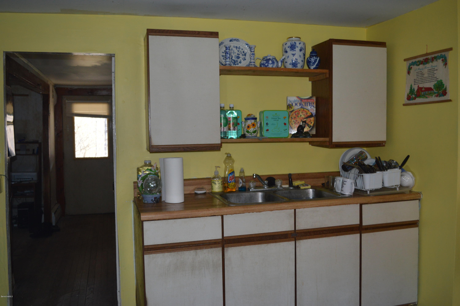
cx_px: 230
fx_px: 421
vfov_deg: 39.9
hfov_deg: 57.3
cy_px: 153
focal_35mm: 33
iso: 500
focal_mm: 22
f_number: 3.8
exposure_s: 1/60
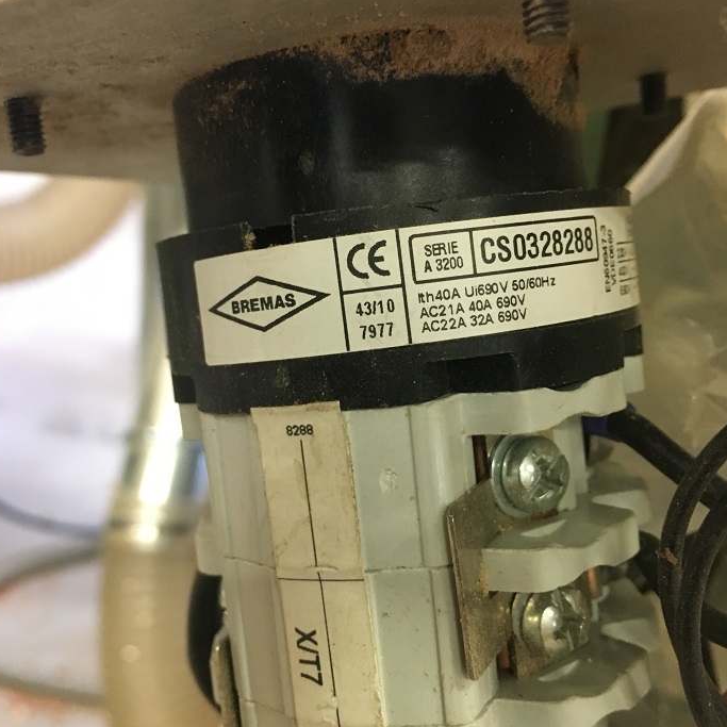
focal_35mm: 35
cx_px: 359
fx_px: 832
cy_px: 373
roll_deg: -4.4
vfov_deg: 47.2
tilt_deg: -16.6
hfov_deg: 47.2
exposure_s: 1/20
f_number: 2.2
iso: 200
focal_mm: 4.15
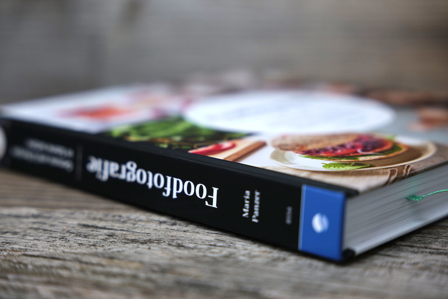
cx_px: 224
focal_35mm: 70
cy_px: 150
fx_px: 871
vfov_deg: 19.4
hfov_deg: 28.8
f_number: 2.8
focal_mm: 70
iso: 320
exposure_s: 1/60
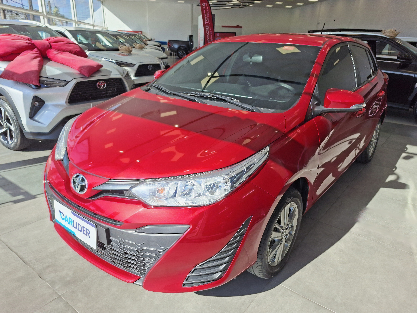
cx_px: 204
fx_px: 289
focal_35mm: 24
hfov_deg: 71.6
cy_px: 161
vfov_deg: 56.8
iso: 50
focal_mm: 5.54
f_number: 1.8
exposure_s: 1/714
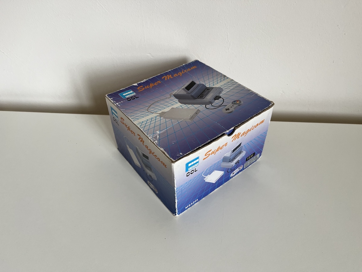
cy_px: 136
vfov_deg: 53.1
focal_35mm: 26
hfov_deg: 67.3
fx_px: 272
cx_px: 181
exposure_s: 1/106
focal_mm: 5.1
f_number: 1.6
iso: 125
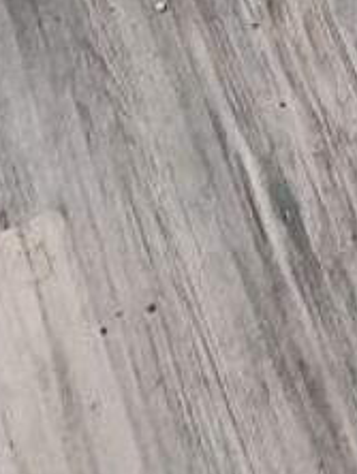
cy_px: -716
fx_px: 2059
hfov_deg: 9.0
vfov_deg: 10.9
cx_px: 834
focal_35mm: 150
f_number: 1.75
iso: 3866
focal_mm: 5.96
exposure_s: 1/17
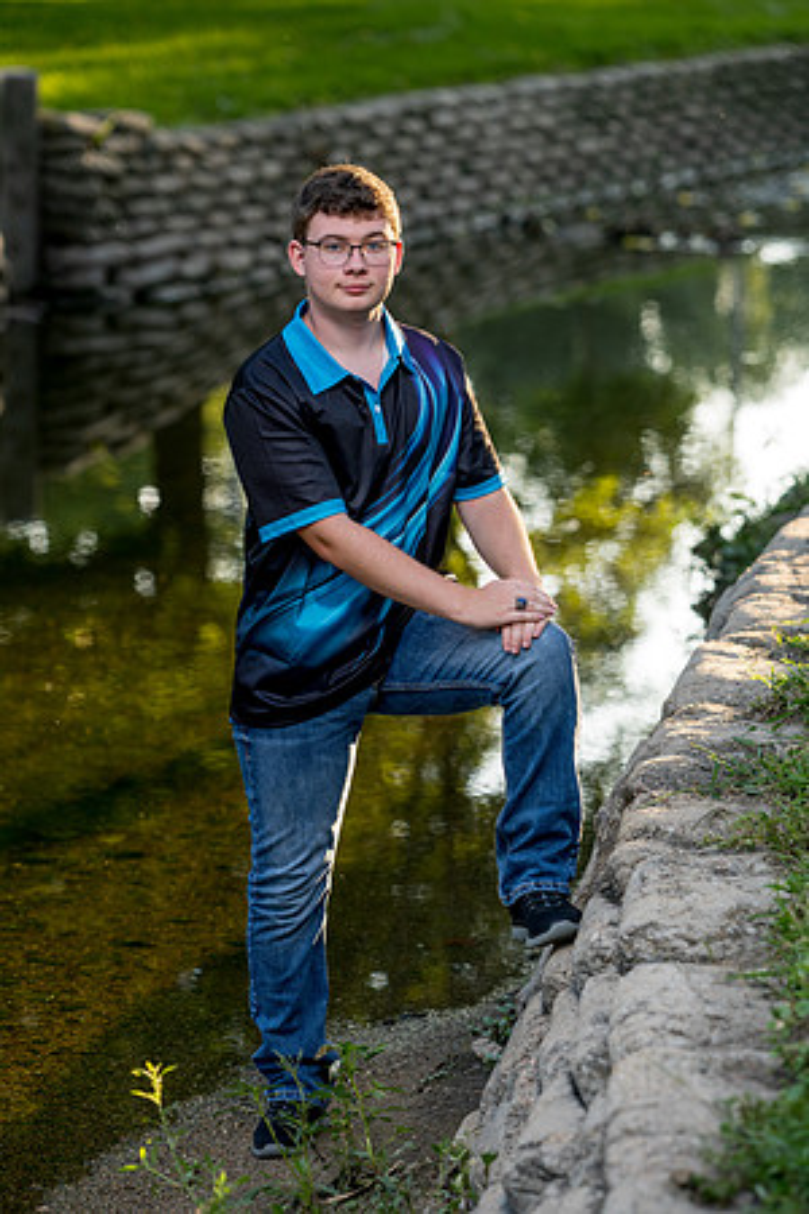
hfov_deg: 11.4
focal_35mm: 120
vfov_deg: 17.1
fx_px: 4045
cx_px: 404
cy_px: 607
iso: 200
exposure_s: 1/250
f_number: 3.2
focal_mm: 120
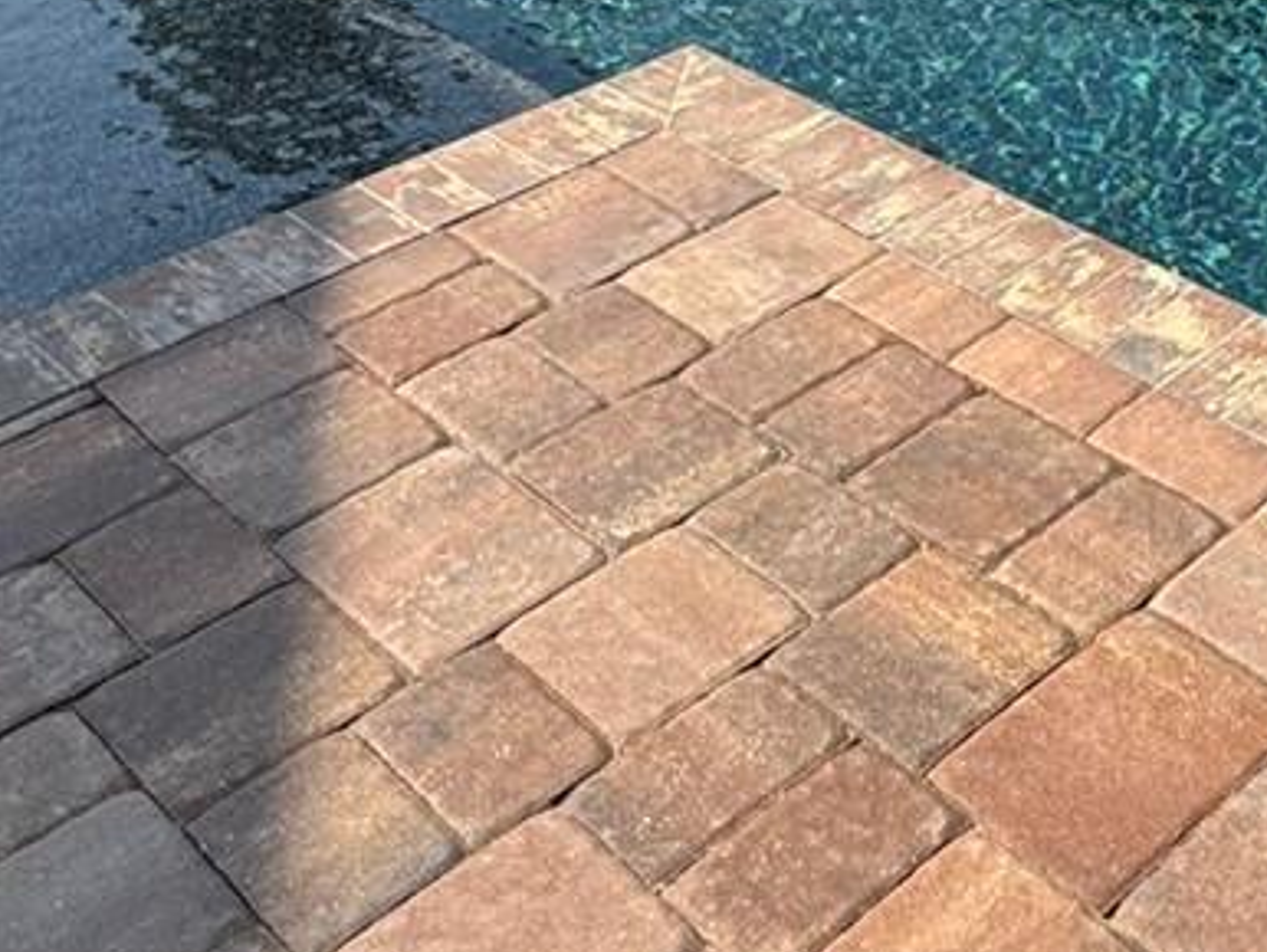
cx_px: 1205
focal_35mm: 58
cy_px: -443
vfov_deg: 21.5
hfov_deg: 31.2
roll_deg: -0.1
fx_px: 2124
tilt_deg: -13.5
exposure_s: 1/1020
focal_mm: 2.22
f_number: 2.2
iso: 40
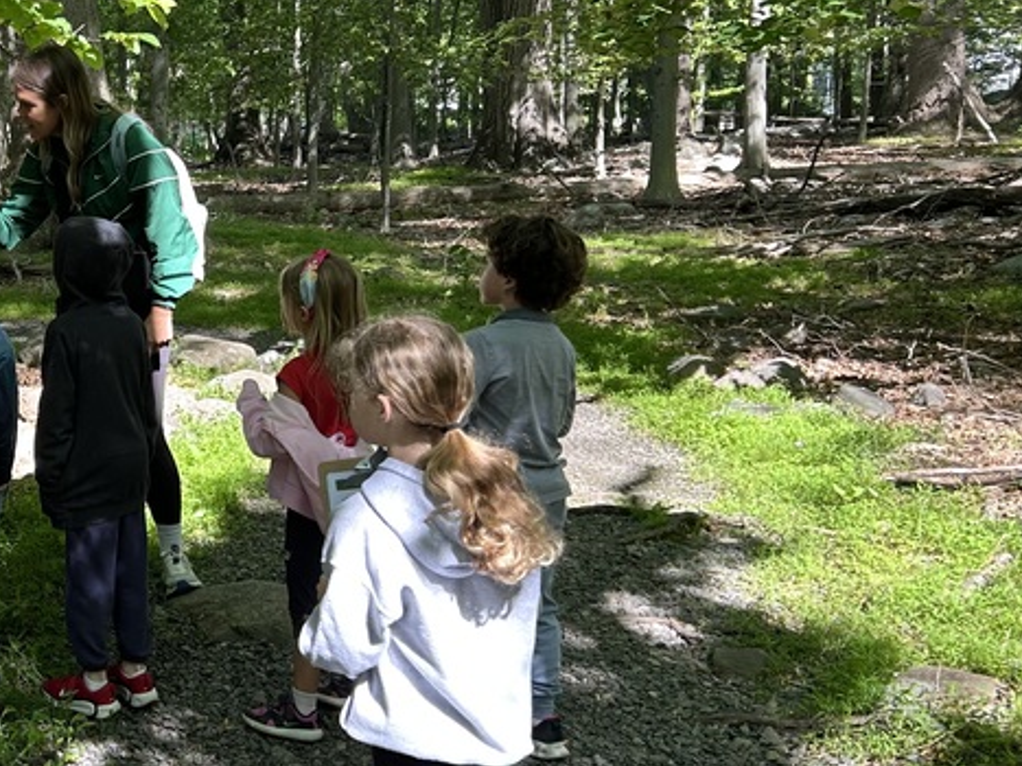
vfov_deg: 25.6
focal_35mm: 57
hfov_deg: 31.5
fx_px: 1682
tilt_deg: -6.4
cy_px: 324
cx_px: 20
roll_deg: +2.6
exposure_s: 1/204
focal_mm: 5.7
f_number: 1.5
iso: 40
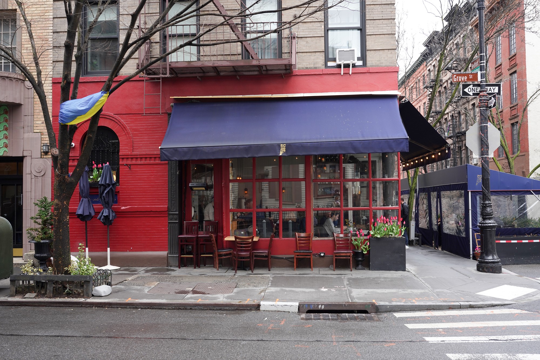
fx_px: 495
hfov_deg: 57.2
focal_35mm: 33
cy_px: 180
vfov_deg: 40.0
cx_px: 270
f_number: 5.6
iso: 400
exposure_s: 1/100
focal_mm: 33
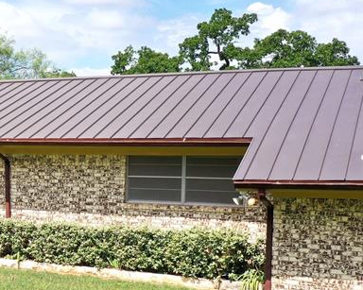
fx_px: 752
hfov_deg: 24.5
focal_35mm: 70
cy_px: 203
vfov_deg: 21.7
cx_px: -75
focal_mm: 10.26
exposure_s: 1/400
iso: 100
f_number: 5.6
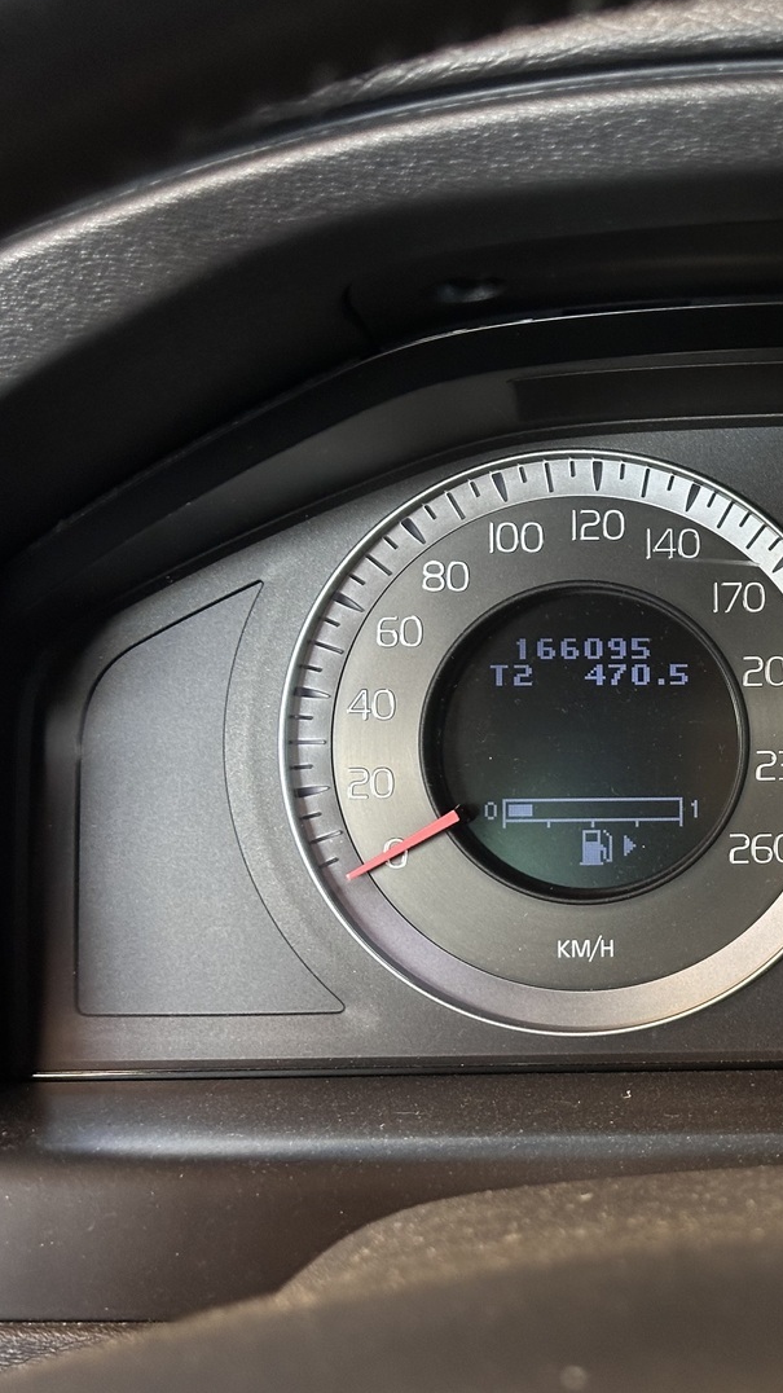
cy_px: 695
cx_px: 921
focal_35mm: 70
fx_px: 2585
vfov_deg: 30.2
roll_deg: +0.2
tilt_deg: -18.1
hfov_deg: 16.6
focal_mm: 6.86
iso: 200
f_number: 1.78
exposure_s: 1/33
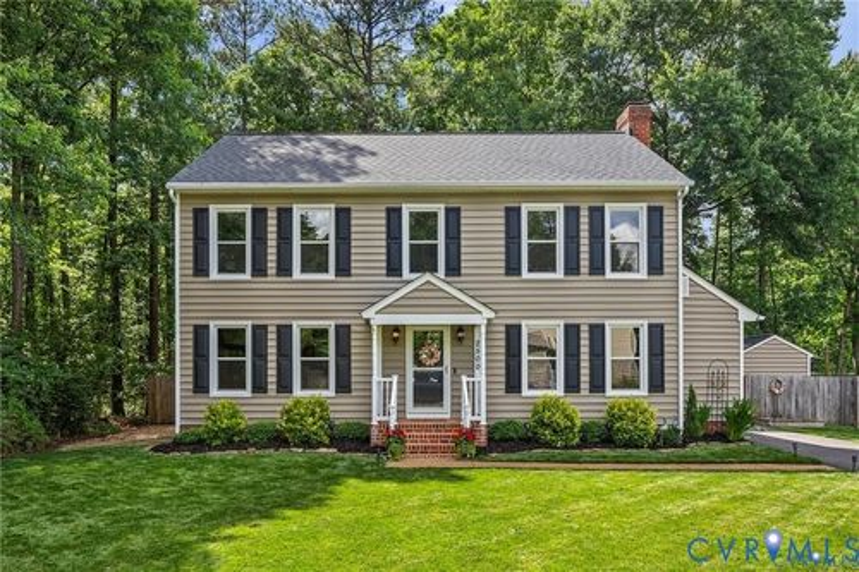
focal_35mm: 24
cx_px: 430
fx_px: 572
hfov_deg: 73.8
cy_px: 286
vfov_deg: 53.1
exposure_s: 1/125
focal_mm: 24
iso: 800
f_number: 11
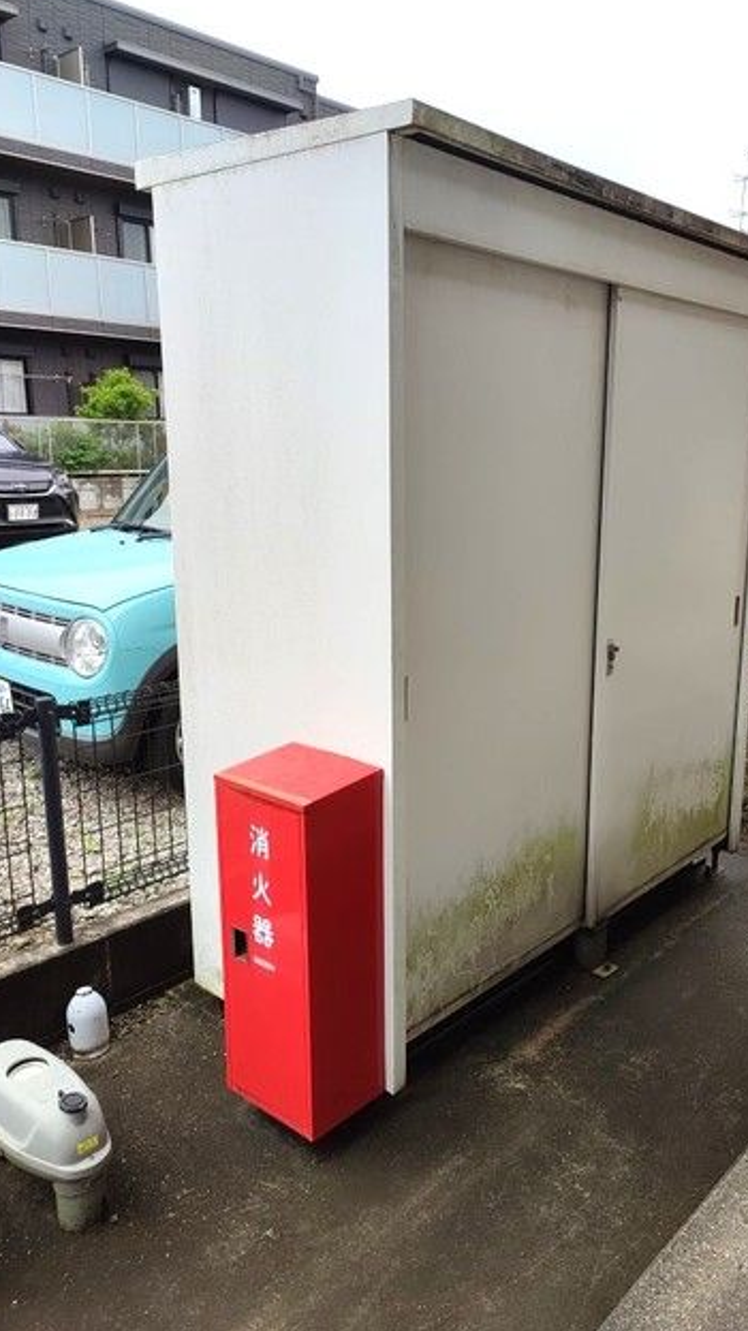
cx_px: 487
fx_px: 988
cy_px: 656
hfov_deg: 41.0
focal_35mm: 28
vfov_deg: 67.9
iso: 50
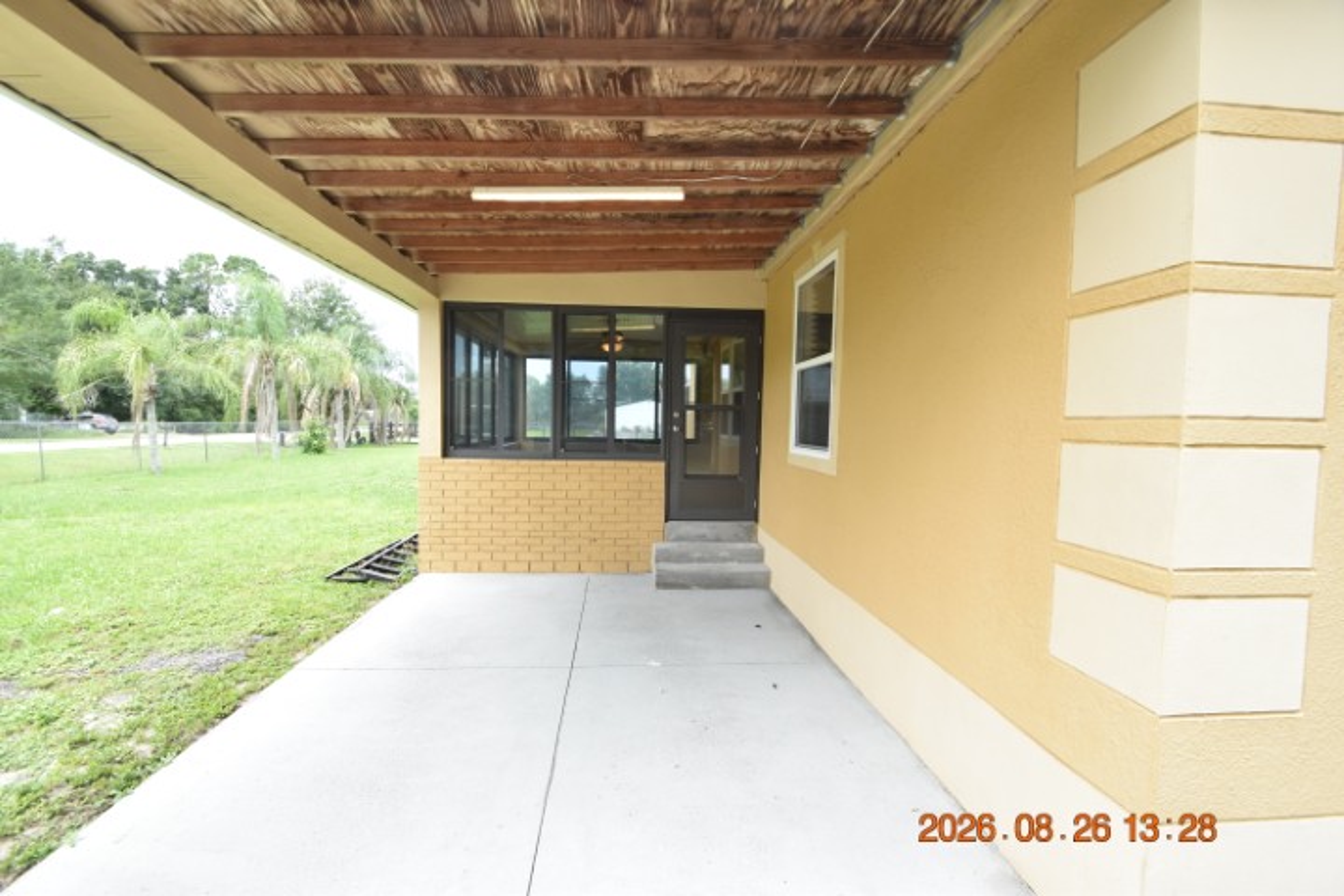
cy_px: 448
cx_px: 672
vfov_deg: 77.3
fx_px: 560
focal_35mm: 15
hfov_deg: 100.4
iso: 400
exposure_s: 1/250
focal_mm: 10
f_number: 8
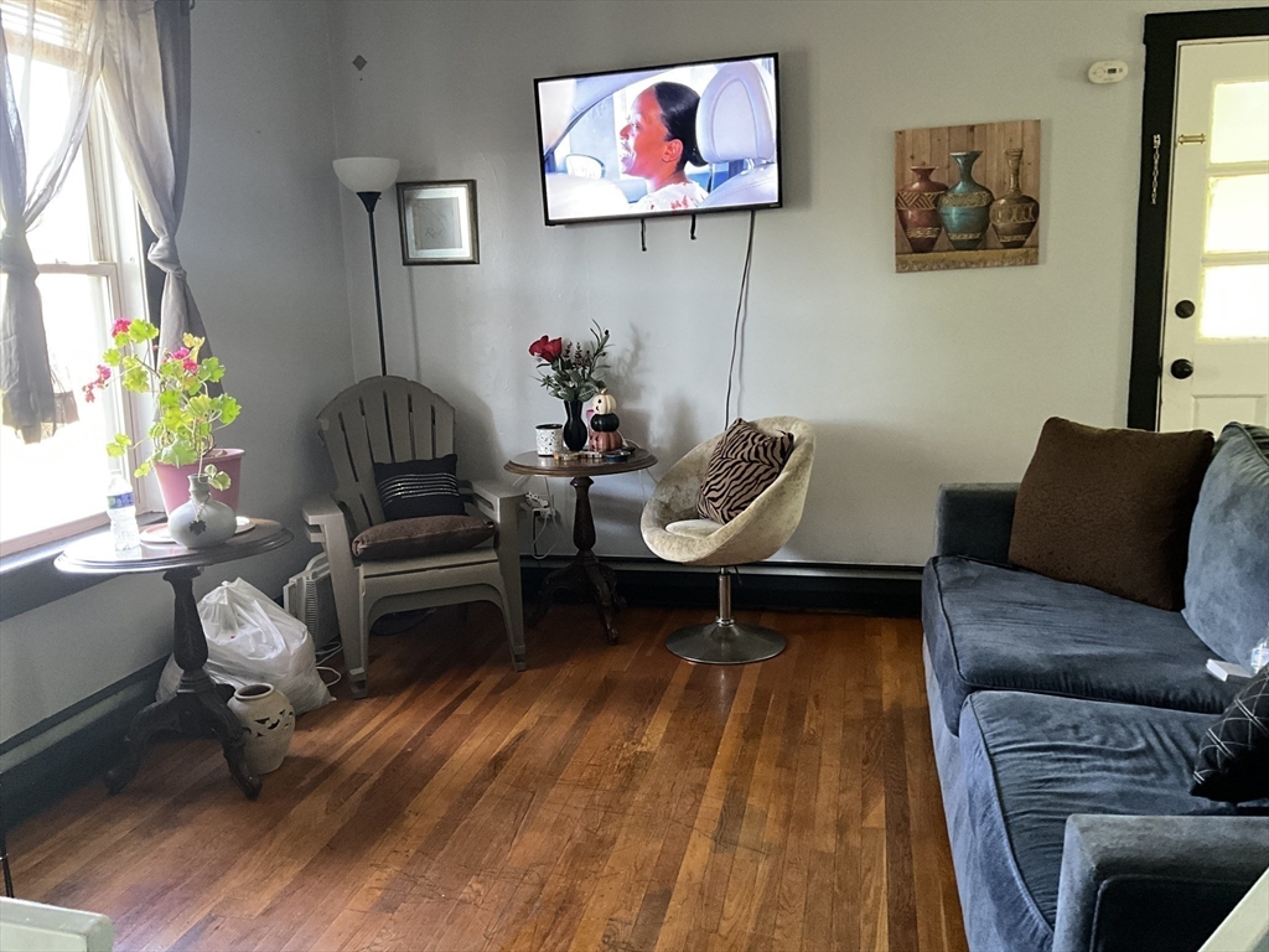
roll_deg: +1.9
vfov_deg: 48.2
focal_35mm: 29
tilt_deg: -10.1
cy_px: 476
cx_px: 634
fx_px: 1063
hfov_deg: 61.7
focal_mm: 3
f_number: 1.8
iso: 320
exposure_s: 1/43
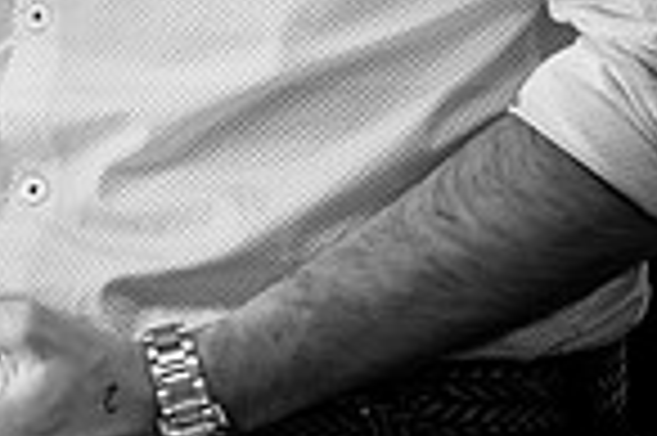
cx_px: -405
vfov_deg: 4.9
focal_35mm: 278
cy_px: -353
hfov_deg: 7.3
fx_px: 5068
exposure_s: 1/80
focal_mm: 70
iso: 160
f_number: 2.8
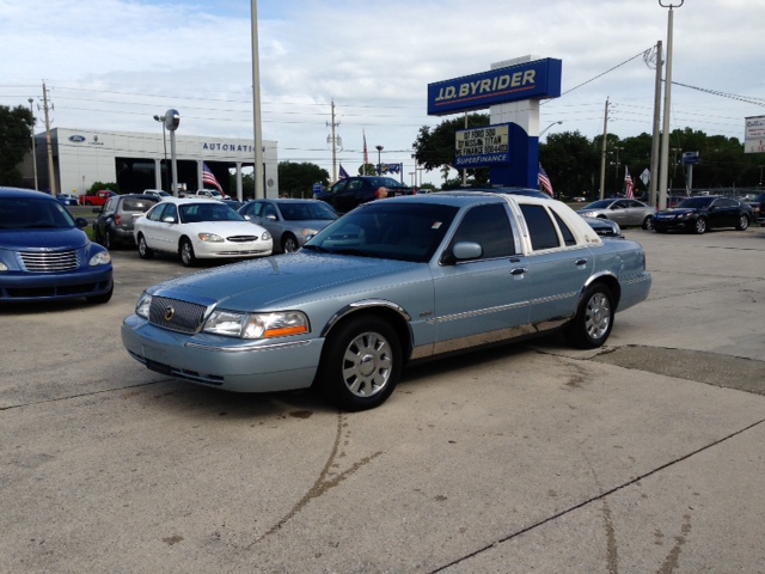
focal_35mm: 33
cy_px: 287
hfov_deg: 55.4
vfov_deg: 42.9
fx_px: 729
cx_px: 382
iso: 50
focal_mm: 4.13
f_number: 2.4
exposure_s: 1/1206
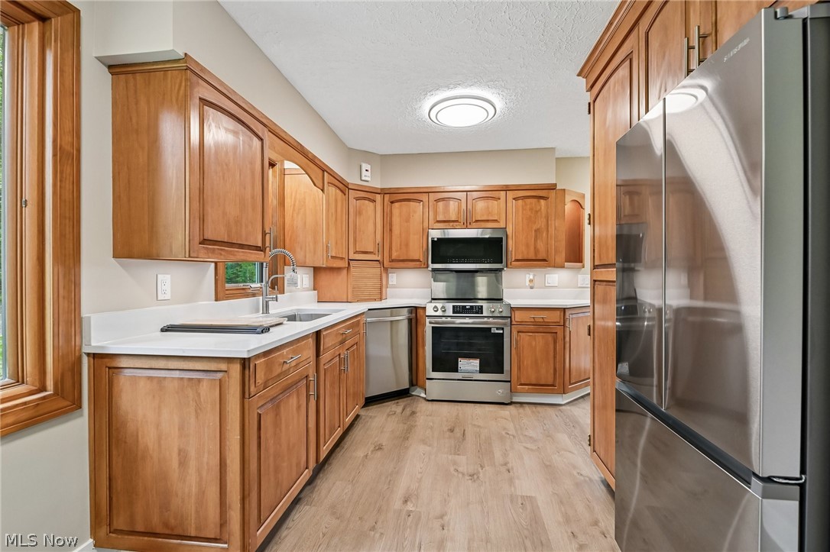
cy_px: 276
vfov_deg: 73.7
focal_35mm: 16
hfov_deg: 96.8
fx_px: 369
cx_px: 415
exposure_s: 1/50
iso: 1000
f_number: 6.3
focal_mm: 16
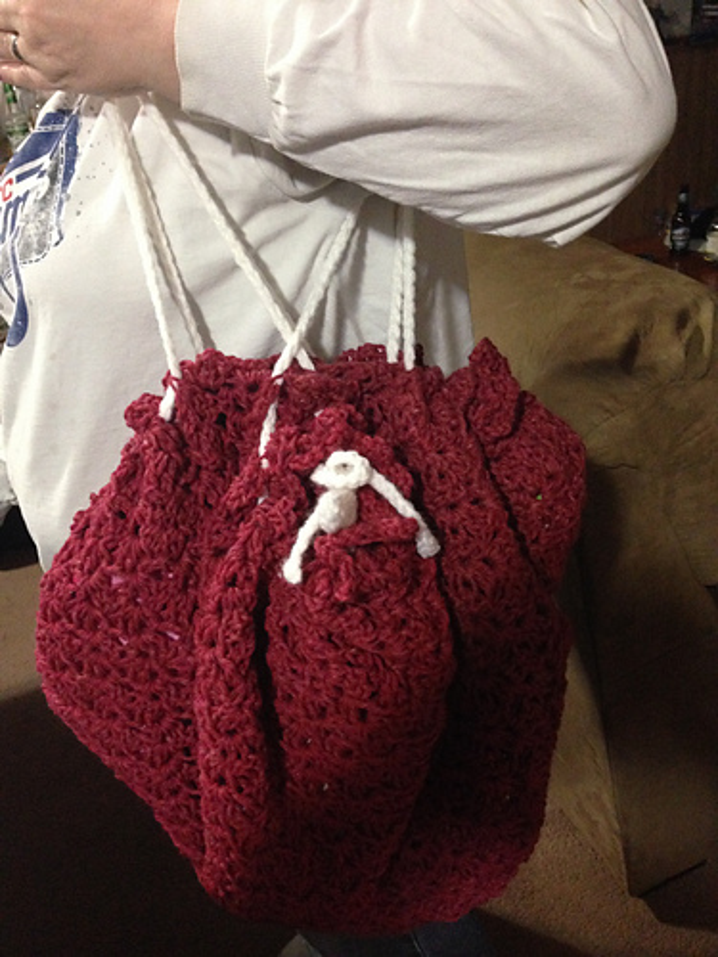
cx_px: 359
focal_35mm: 33
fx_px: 913
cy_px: 478
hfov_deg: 42.9
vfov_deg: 55.4
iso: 500
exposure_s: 1/15
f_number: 2.4
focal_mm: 4.12
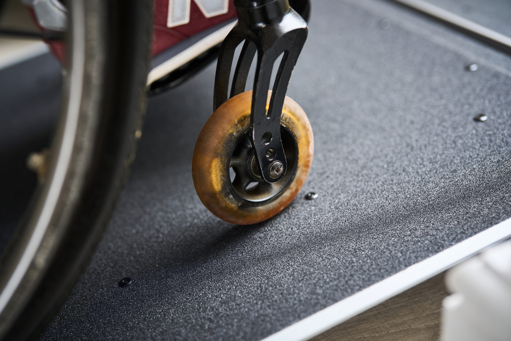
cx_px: 256
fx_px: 710
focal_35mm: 50
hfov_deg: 39.6
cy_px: 170
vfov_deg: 27.0
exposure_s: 1/50
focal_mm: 50
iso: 250
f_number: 2.5
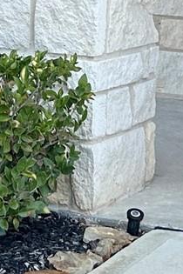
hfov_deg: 7.8
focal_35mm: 176
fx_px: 1342
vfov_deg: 11.3
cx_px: 84
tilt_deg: +0.9
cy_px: -115
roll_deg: -2.7
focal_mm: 5.7
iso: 50
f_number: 1.5
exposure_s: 1/1171
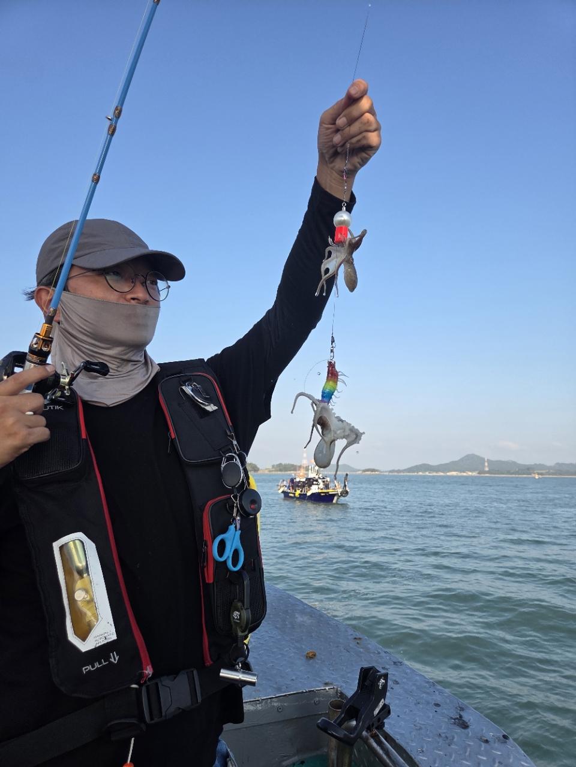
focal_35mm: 23
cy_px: 384
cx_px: 288
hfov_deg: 58.9
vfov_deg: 73.9
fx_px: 510
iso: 80
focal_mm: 5.4
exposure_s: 1/2730
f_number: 1.8
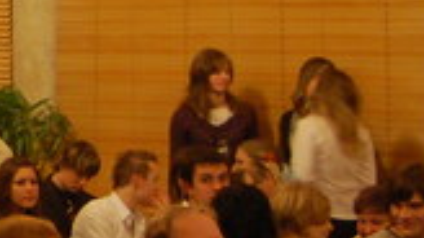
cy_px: -85
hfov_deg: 9.6
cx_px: -579
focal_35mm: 199
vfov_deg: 6.0
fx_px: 2236
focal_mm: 26
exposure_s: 1/13
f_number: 4
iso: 800
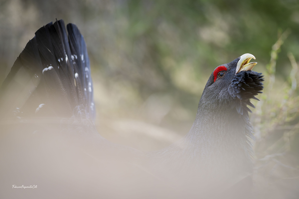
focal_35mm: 300
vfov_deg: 4.6
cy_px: 100
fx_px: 2491
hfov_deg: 6.9
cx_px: 150
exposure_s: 1/400
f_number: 4
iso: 2500
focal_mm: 300
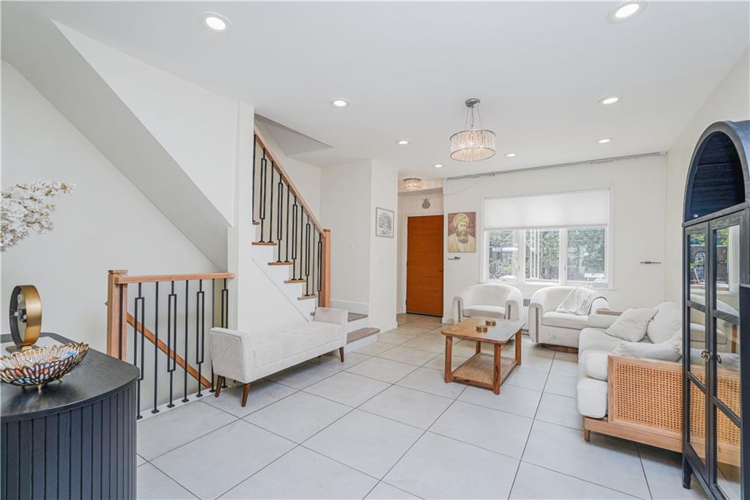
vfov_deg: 73.7
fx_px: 333
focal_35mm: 16
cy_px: 250
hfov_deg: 96.8
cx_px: 375
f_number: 5.6
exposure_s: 1/60
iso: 64
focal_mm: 16
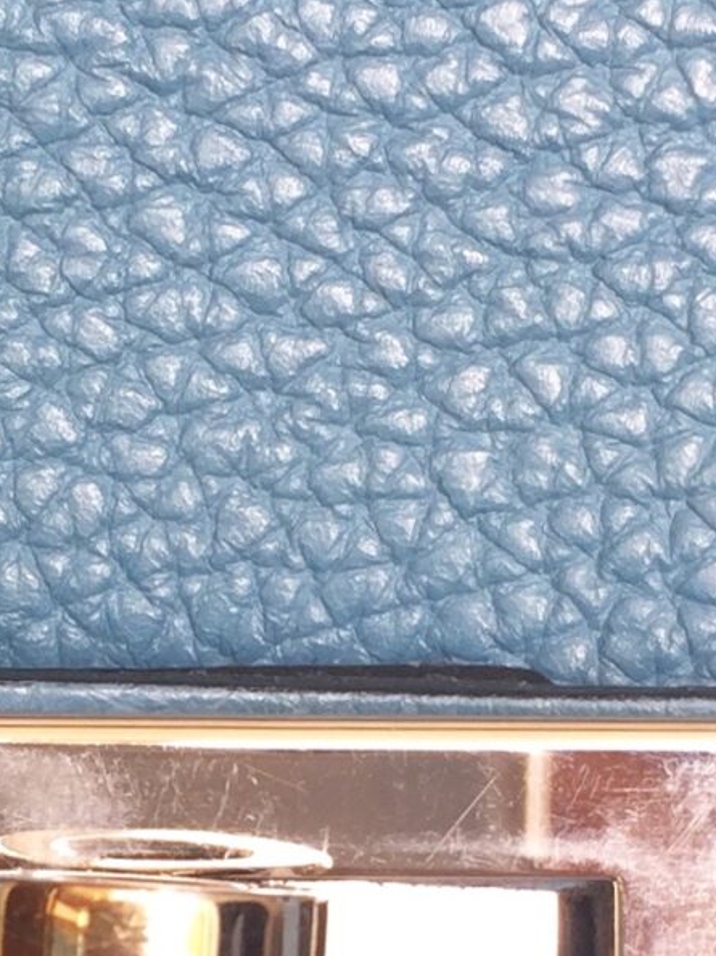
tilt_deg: -25.9
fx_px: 3450
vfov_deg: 15.7
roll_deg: +0.3
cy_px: 766
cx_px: 251
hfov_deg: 11.8
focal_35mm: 125
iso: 32
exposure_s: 1/128
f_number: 2.2
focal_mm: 4.15
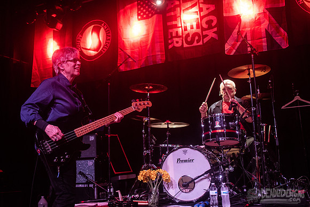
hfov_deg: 48.0
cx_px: 144
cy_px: 100
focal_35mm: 40
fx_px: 348
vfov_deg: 33.1
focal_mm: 35
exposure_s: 1/160
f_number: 3.2
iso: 2000
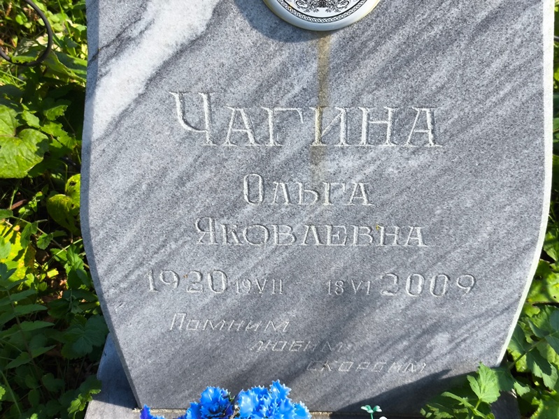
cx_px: 280
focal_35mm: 50
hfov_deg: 38.2
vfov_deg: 29.1
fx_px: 808
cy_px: 210
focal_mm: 4.71
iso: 50
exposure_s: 1/532
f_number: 1.7
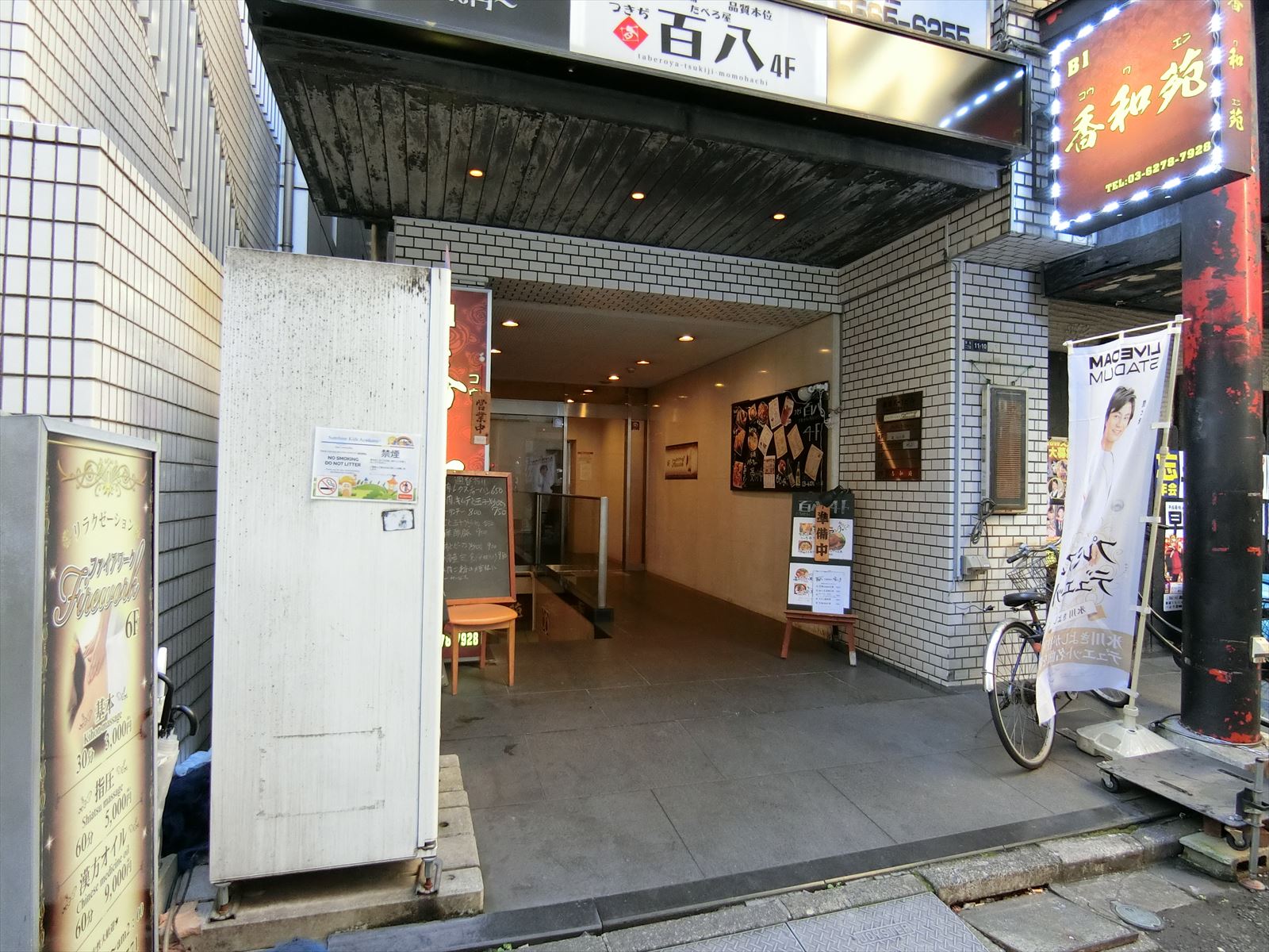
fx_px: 697
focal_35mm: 19
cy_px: 476
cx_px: 634
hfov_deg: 84.7
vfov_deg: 68.7
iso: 400
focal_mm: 4.06
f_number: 2.7
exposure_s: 1/125
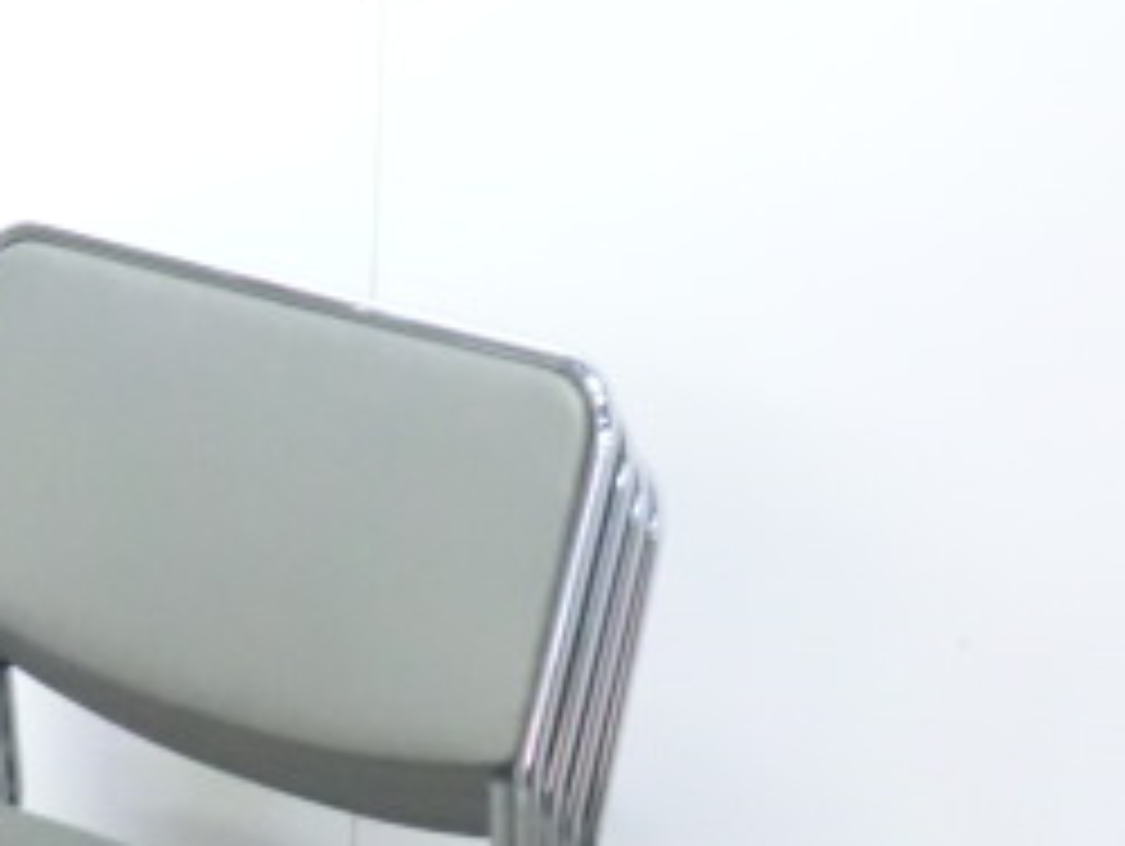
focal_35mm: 115
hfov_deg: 16.8
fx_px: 3741
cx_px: 81
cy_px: 940
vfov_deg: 12.7
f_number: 4.3
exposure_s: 1/20
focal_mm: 8.2
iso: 800
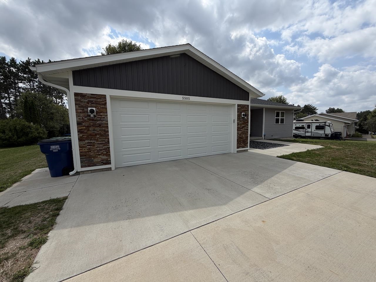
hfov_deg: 102.1
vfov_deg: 85.7
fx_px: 152
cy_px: 141
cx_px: 188
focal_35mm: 14
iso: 20
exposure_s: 1/1235
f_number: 2.2
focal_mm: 2.22
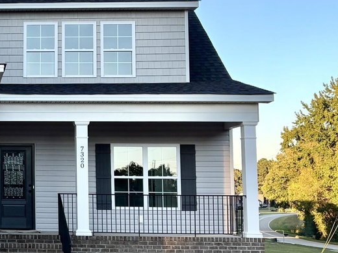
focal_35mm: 80
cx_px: -79
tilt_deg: +5.8
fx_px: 781
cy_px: 128
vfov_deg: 18.4
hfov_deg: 22.3
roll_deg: +0.4
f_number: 1.6
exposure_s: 1/618
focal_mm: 5.96
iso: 50
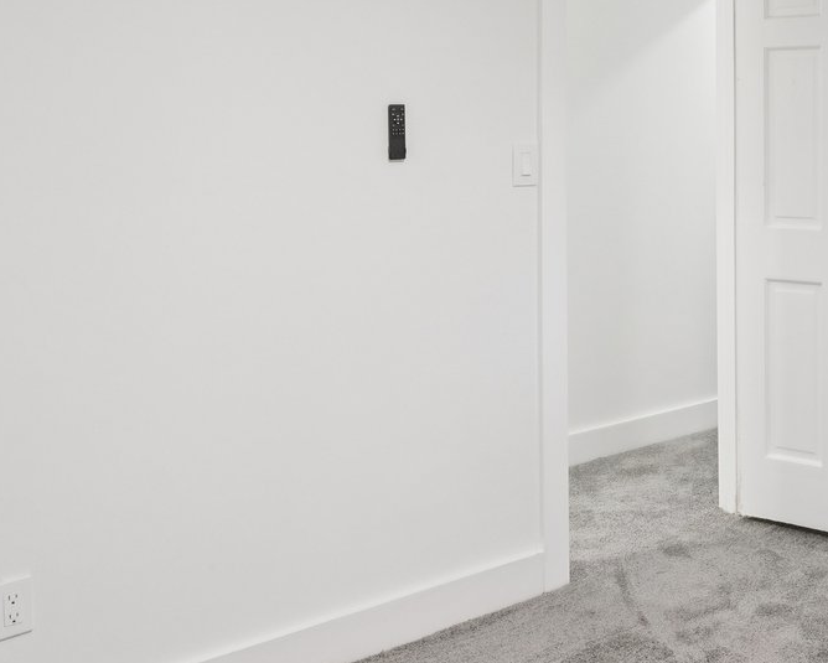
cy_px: 130
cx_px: 876
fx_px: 1128
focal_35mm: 46
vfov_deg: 31.9
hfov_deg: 35.4
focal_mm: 16
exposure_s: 1/6
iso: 400
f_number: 8
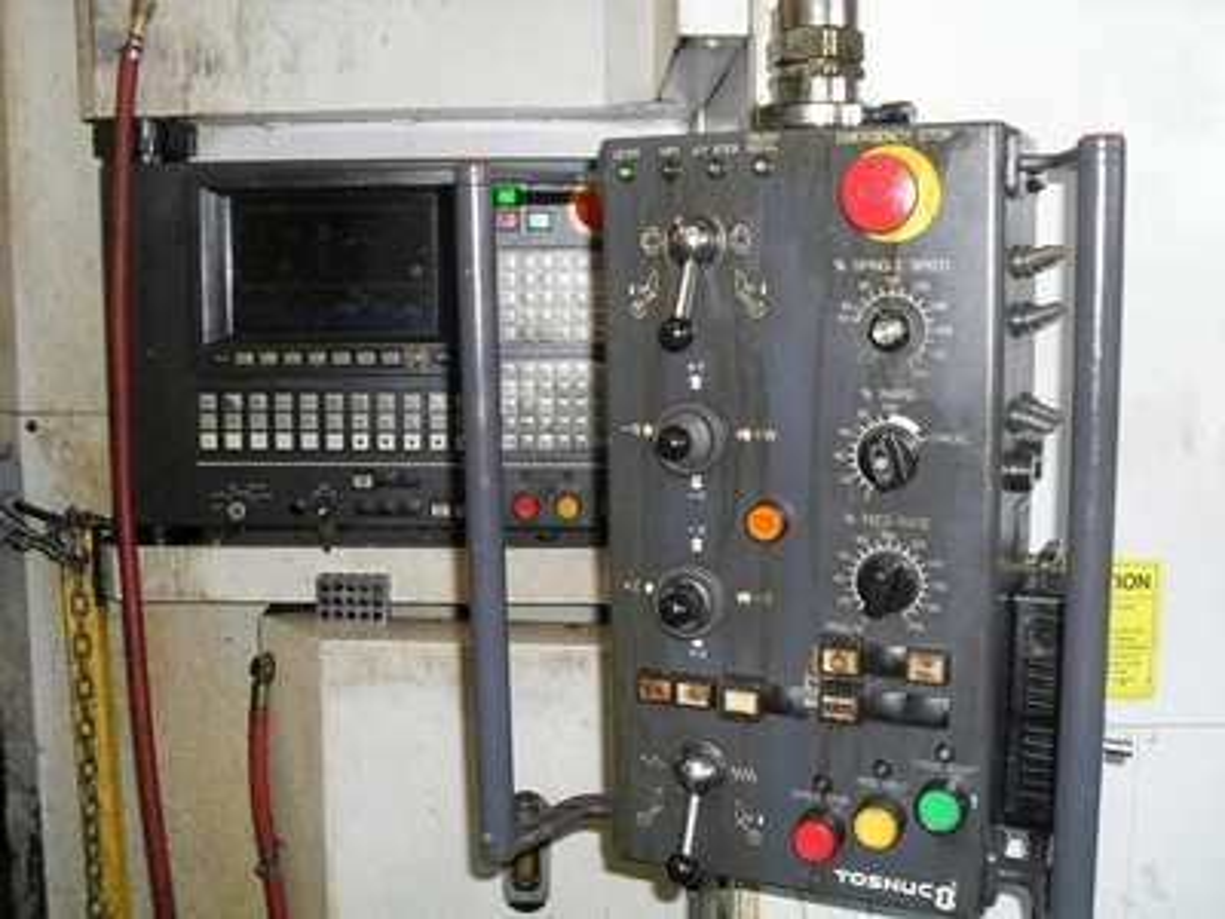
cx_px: 612
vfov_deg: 40.7
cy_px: 460
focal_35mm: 35
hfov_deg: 52.6
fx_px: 1239
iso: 200
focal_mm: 6.3
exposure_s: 1/45
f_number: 3.2
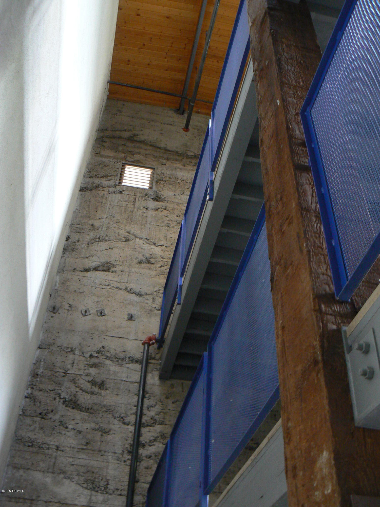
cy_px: 254
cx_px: 190
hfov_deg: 39.7
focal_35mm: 36
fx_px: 527
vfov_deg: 51.4
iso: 200
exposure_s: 1/8
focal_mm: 6
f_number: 2.8
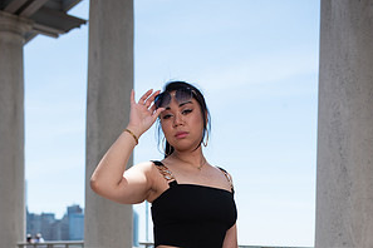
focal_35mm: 53
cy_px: 281
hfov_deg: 37.5
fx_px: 549
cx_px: 187
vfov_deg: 23.7
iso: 100
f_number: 2.5
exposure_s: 1/2000
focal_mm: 35
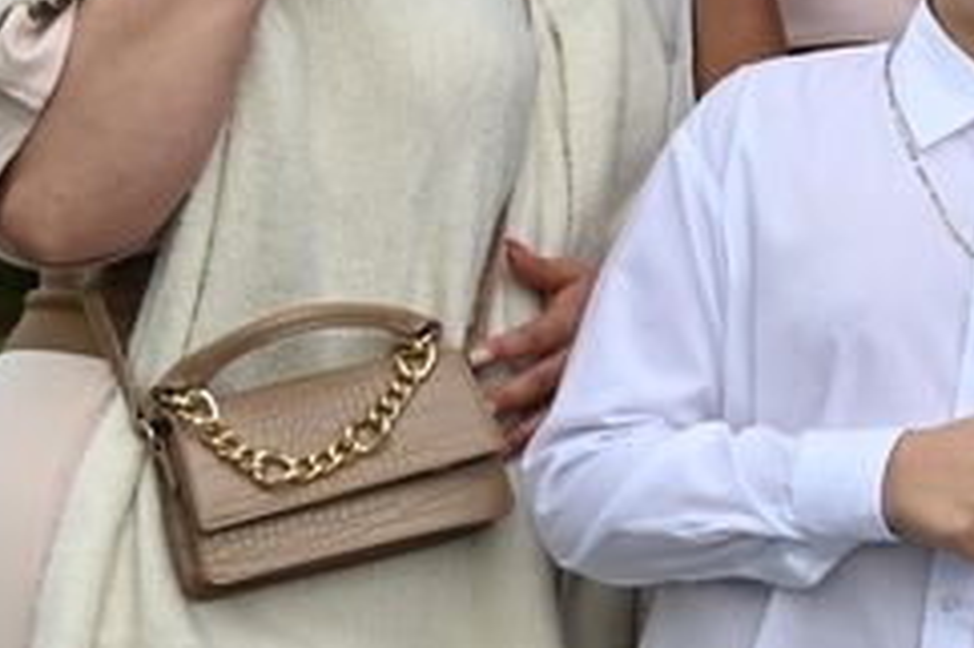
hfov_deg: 9.2
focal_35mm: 212
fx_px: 5732
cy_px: 137
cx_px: 1823
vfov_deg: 6.5
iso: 200
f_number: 4.5
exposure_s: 1/250
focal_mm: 40
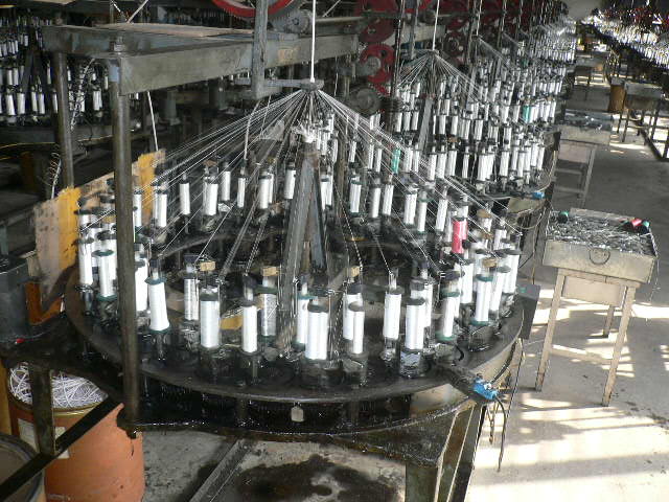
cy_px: 251
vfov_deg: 40.7
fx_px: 676
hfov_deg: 52.6
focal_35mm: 35
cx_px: 334
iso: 100
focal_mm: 5.8
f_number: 2.8
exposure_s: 1/60
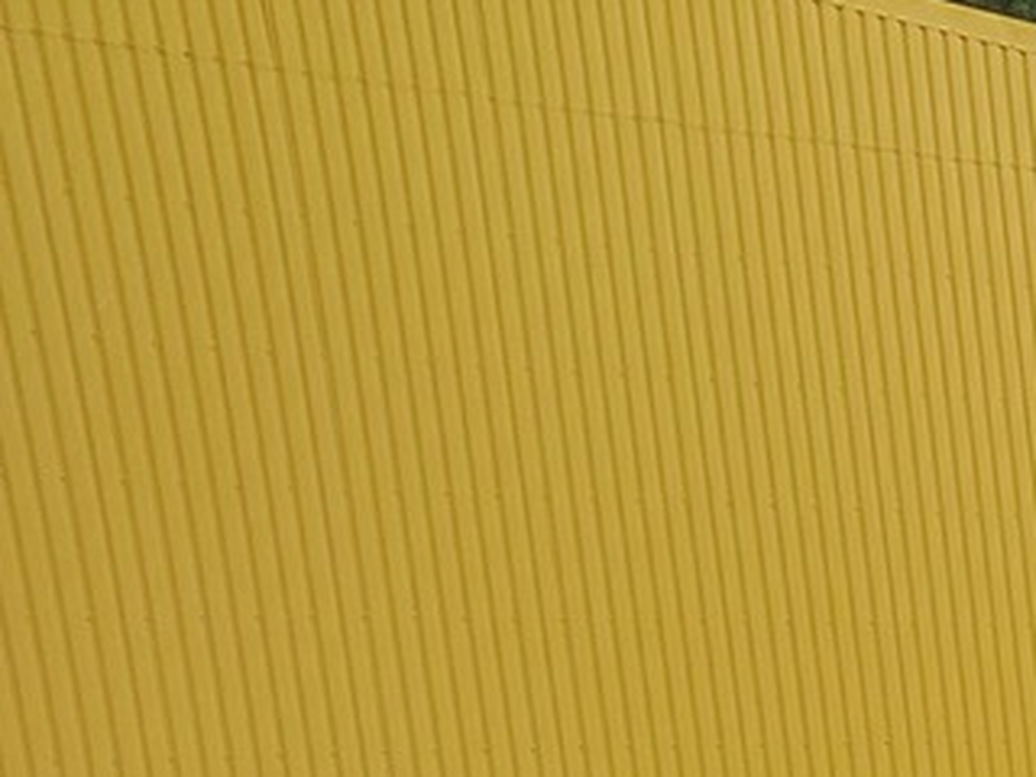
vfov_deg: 9.6
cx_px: 2525
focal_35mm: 135
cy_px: 1936
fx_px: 4040
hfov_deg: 11.8
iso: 32
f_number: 1.8
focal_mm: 4
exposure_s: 1/100
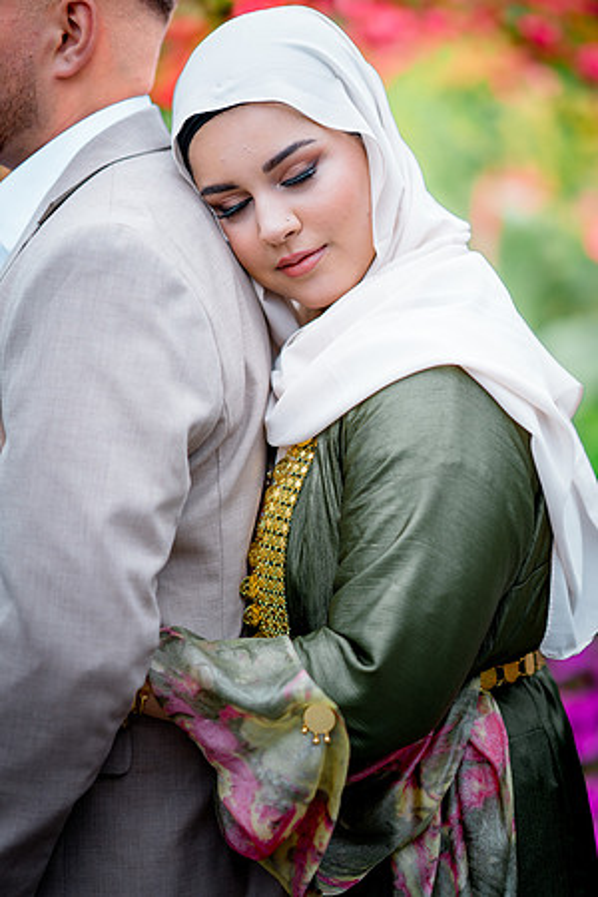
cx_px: 299
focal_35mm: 85
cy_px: 448
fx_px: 2118
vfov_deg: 23.9
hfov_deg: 16.1
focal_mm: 85
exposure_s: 1/2000
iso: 100
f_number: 1.4
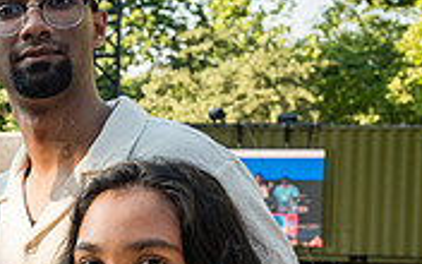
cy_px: 295
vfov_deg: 9.1
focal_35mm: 142
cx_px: -264
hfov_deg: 13.6
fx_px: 1633
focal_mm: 35
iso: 400
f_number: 4.5
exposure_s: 1/400
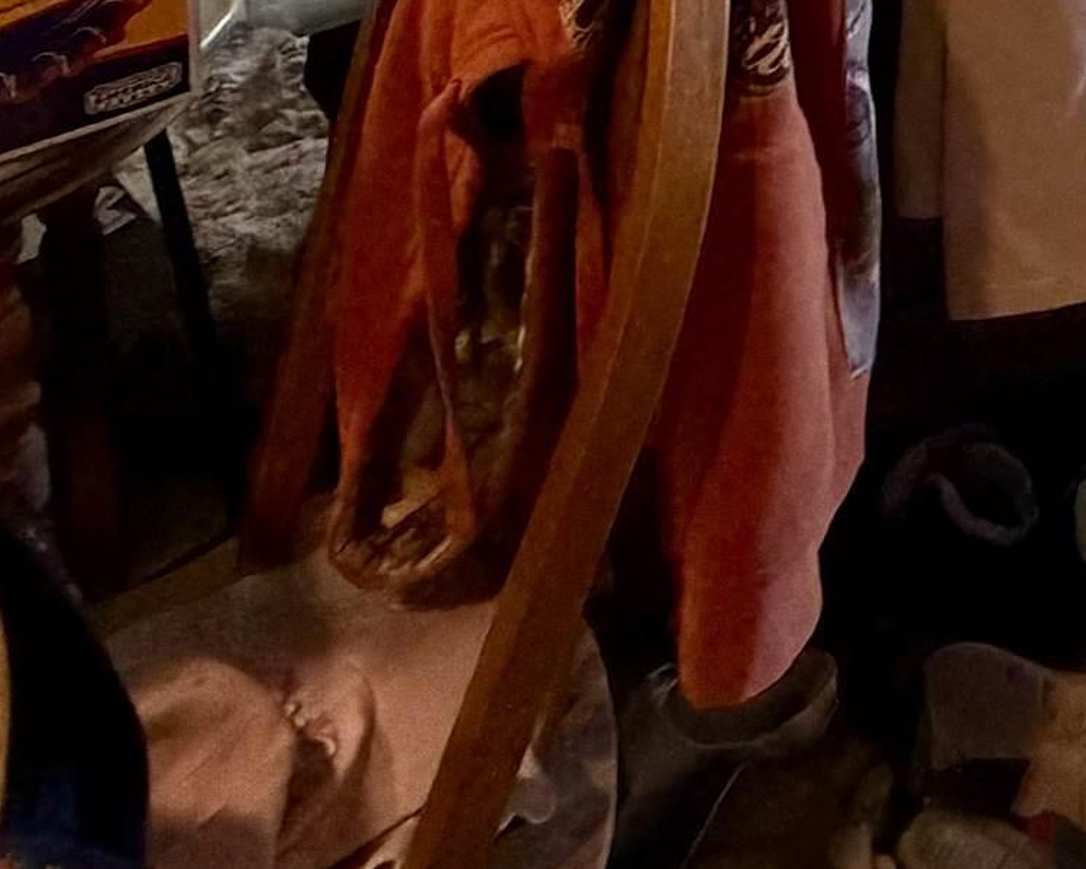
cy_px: -781
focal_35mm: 56
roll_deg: +0.7
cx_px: 1635
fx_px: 1800
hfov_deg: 25.3
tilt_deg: -7.3
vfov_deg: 19.1
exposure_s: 1/60
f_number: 2.2
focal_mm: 2.22
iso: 250
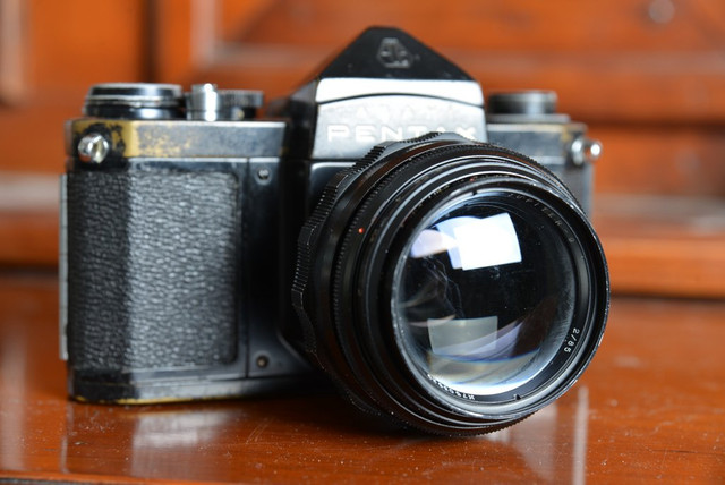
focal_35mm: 85
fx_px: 1713
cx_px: 362
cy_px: 242
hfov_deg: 23.9
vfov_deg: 16.1
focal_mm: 85
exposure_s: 1/160
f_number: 8
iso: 200
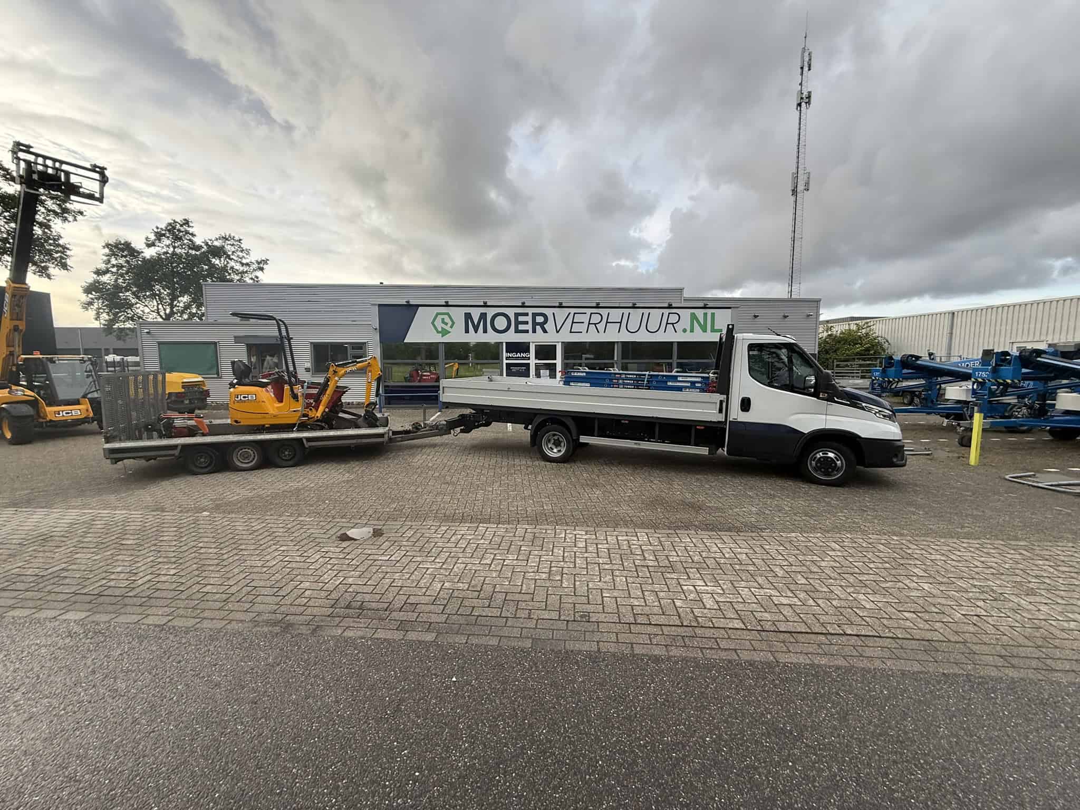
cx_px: 540
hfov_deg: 102.1
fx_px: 437
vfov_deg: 85.7
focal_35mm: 14
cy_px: 405
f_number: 2.2
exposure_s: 1/370
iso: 64
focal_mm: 2.2
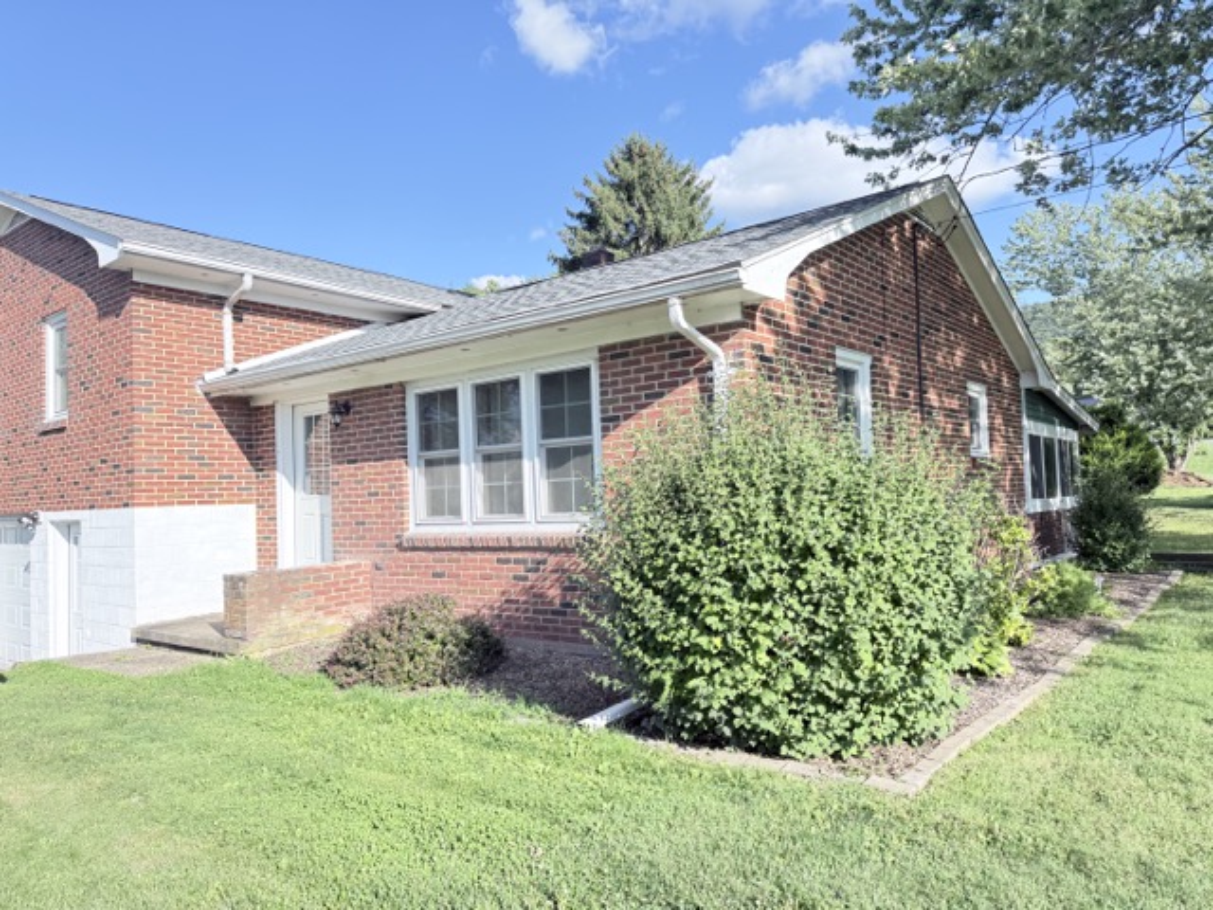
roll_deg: +1.4
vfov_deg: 56.8
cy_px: 455
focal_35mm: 24
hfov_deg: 71.6
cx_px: 606
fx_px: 841
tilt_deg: +2.3
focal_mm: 6.76
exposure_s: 1/992
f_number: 1.78
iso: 100
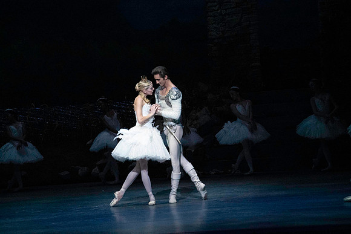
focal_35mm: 200
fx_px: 1950
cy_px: 117
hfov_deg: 10.3
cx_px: 176
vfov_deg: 6.9
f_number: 5
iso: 25600
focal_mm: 200
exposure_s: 1/400
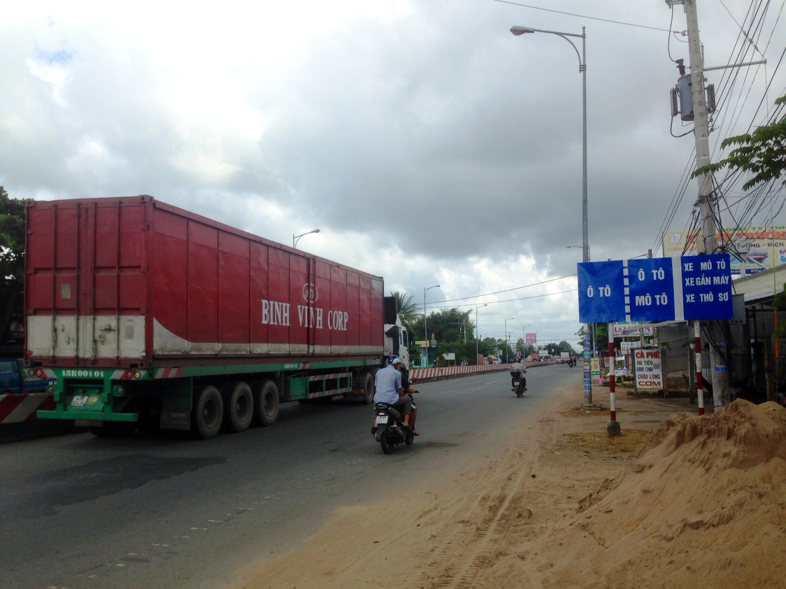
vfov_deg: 42.9
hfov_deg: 55.4
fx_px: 749
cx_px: 393
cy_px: 294
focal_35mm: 33
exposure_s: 1/874
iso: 50
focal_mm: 4.12
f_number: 2.4
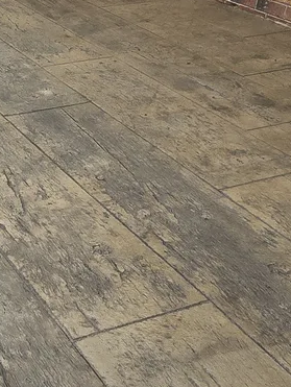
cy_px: 175
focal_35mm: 56
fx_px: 627
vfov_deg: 34.3
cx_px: -52
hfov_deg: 23.9
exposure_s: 1/1300
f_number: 2.2
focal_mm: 2.2
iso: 50
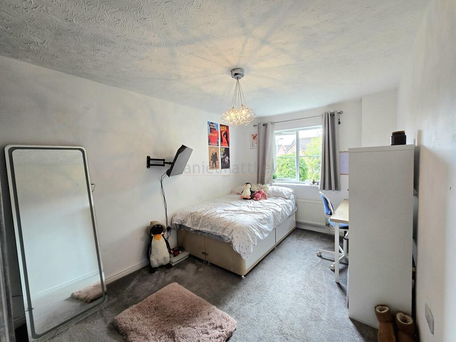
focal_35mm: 13
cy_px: 171
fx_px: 171
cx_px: 228
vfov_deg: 89.9
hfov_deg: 106.2
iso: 100
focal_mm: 2.2
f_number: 2.2
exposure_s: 1/50
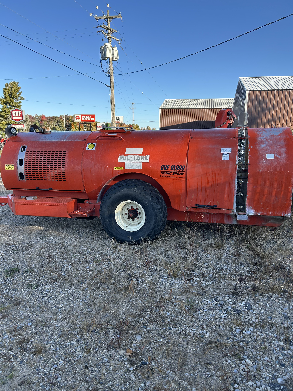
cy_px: 196
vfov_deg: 67.3
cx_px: 146
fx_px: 293
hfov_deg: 53.1
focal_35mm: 26
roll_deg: -2.4
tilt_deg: -9.4
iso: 50
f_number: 1.5
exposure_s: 1/1159
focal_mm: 5.7
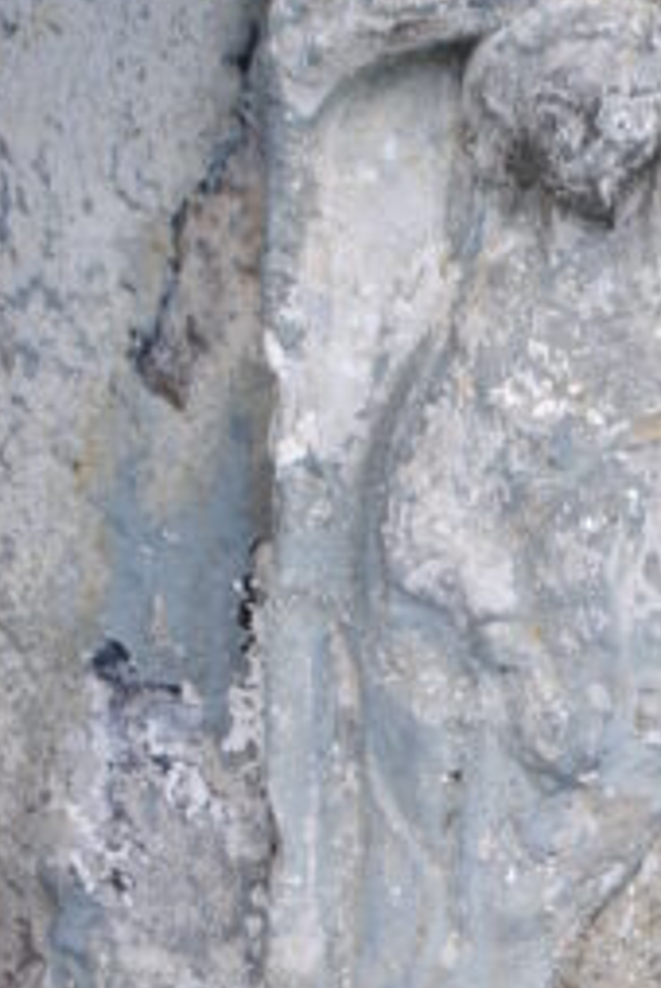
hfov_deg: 11.4
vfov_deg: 17.2
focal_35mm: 119
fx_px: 3268
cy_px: 593
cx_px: 708
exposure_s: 1/50
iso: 200
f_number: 5
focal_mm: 36
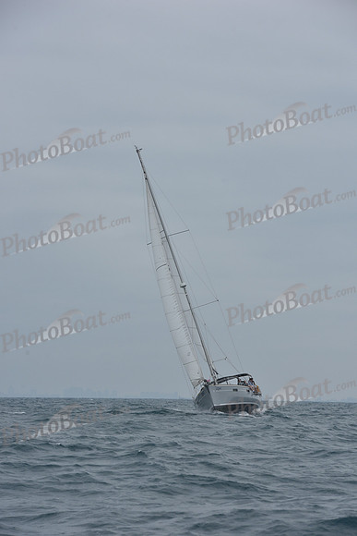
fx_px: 2007
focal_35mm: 135
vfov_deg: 15.2
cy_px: 268
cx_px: 178
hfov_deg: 10.2
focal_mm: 135
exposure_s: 1/800
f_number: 8
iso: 250
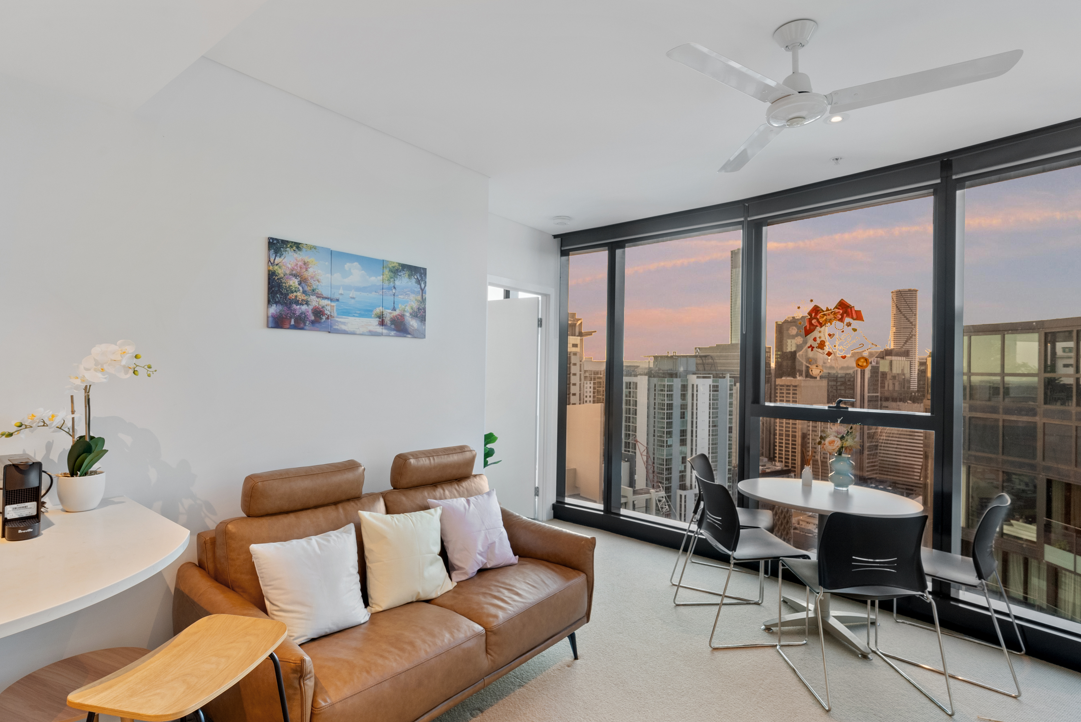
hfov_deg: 93.2
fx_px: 511
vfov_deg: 70.5
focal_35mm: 17
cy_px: 365
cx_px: 525
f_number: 9
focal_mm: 16
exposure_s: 1/5
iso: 320
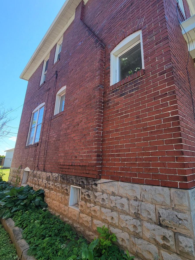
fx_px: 128
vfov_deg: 91.0
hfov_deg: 74.2
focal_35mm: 17
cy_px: 124
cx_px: 113
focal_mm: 2.2
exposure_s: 1/356
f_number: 2.2
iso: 50
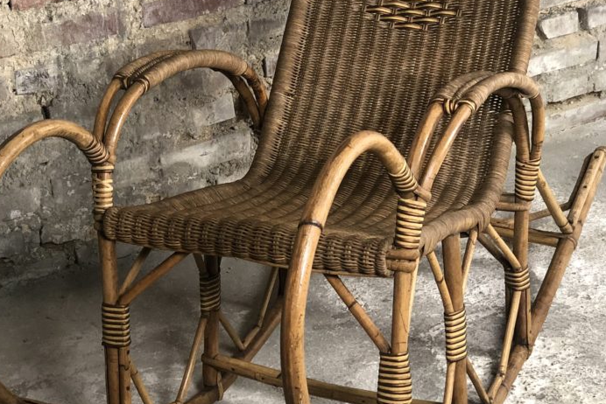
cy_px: 225
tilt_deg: -25.2
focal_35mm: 80
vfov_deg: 17.1
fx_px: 1347
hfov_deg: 25.3
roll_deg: +4.9
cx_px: 285
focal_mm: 6
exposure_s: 1/25
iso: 160
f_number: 2.4
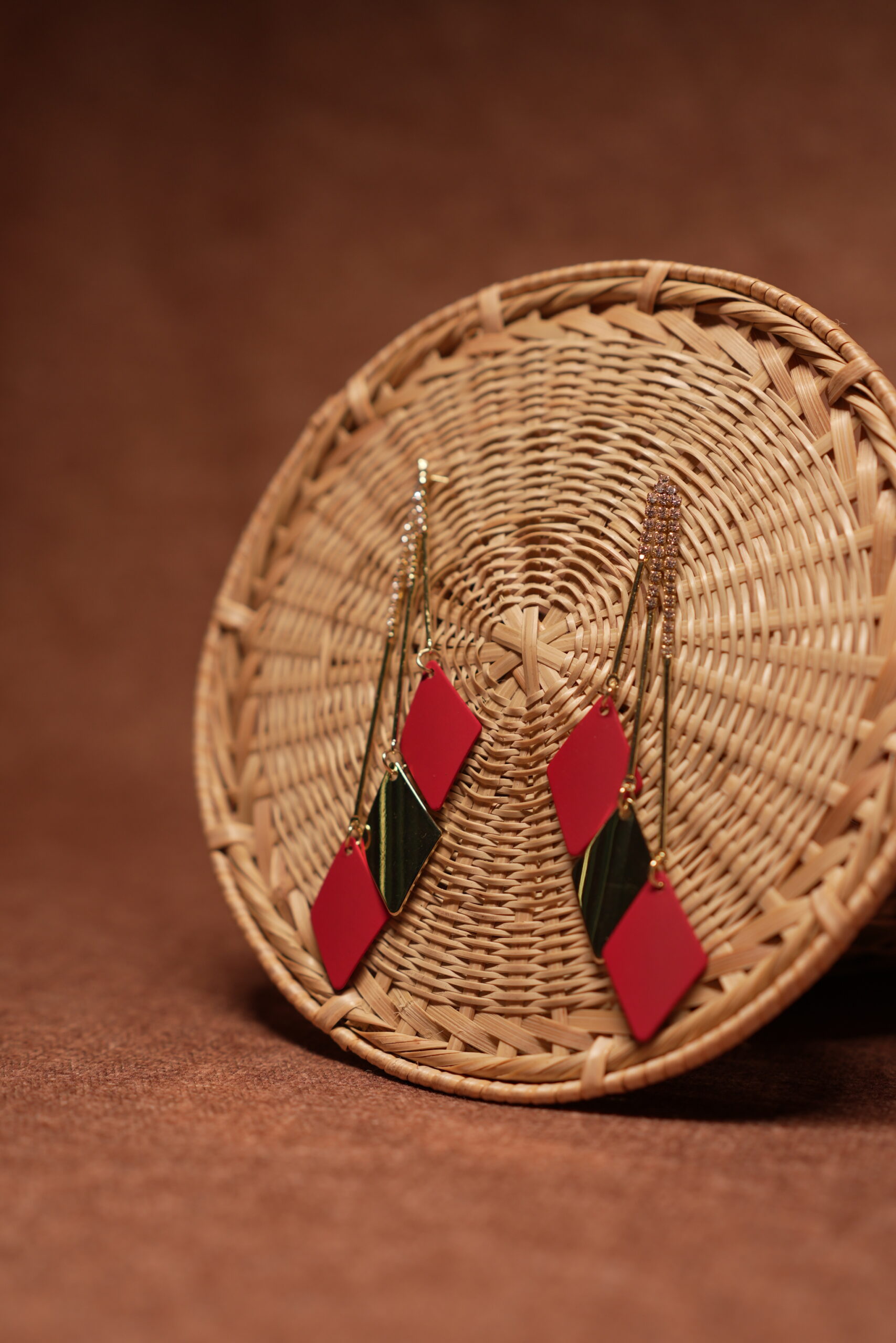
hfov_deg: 26.0
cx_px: 448
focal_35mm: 52
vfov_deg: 38.2
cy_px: 672
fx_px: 1941
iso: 160
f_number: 2.5
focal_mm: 35
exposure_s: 1/125
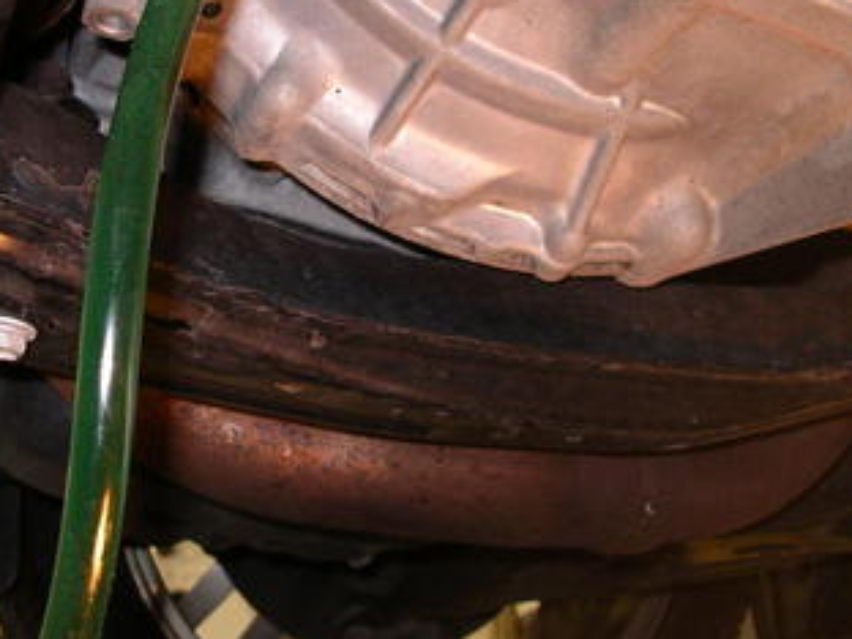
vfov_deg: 19.3
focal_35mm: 76
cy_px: 205
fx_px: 1871
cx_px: 147
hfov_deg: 25.1
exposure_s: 1/40
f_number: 2.8
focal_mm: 7.8
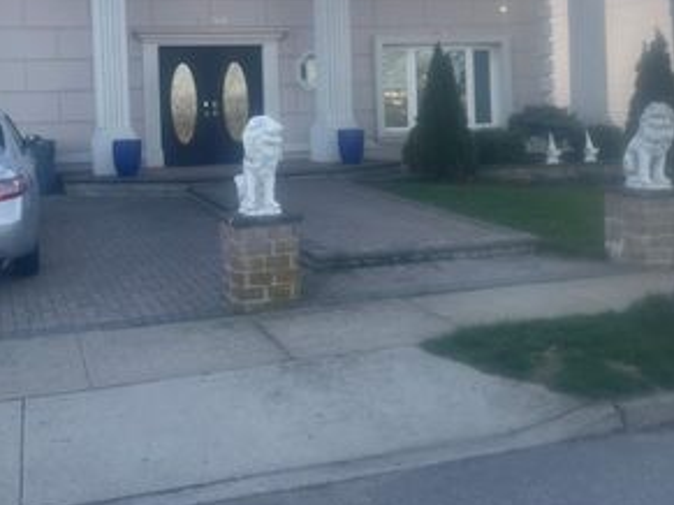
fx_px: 837
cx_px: 257
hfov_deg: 43.6
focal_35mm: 43
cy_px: 117
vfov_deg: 32.8
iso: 32
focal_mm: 5.1
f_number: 1.6
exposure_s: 1/378
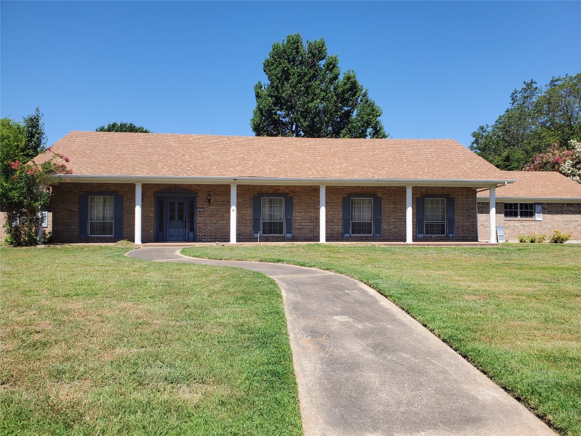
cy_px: 218
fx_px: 436
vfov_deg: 53.1
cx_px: 290
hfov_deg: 67.3
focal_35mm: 26
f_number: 2.4
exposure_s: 1/1263
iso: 50
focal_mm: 4.3
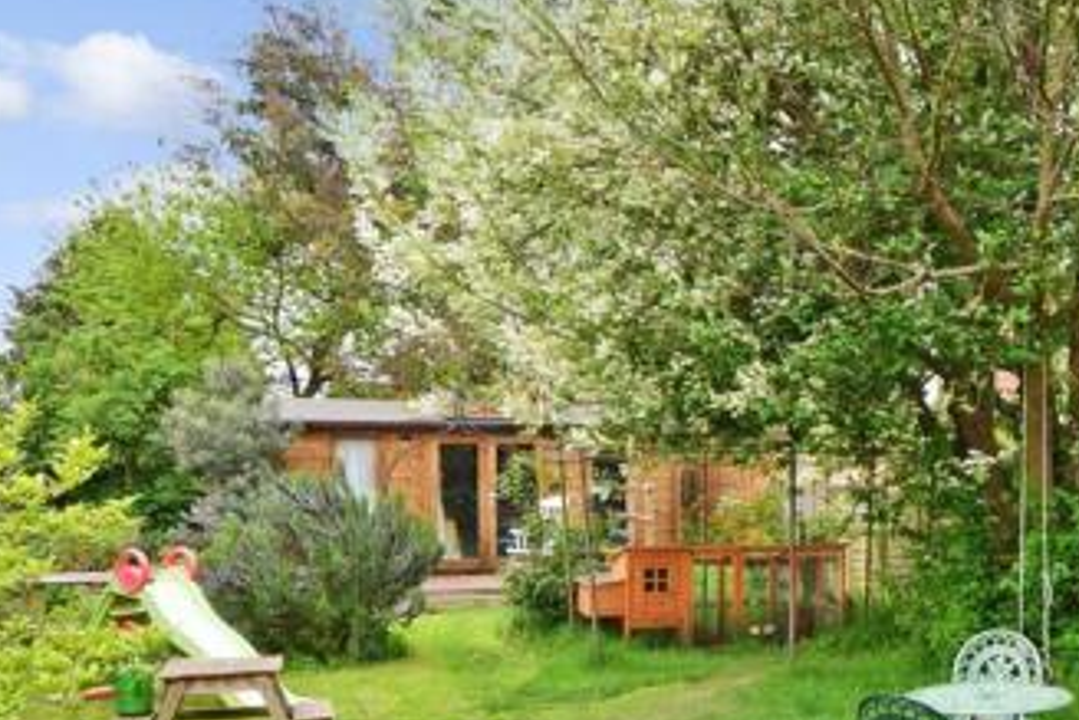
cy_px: 485
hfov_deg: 42.9
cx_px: 947
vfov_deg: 31.7
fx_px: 1259
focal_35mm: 42
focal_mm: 14
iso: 400
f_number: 10
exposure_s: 1/100
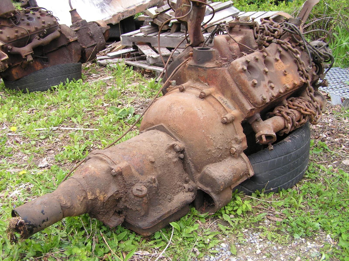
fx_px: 383
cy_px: 130
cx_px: 174
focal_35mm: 38
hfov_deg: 49.0
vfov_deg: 37.7
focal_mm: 6.3
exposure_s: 1/60
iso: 50
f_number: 3.5
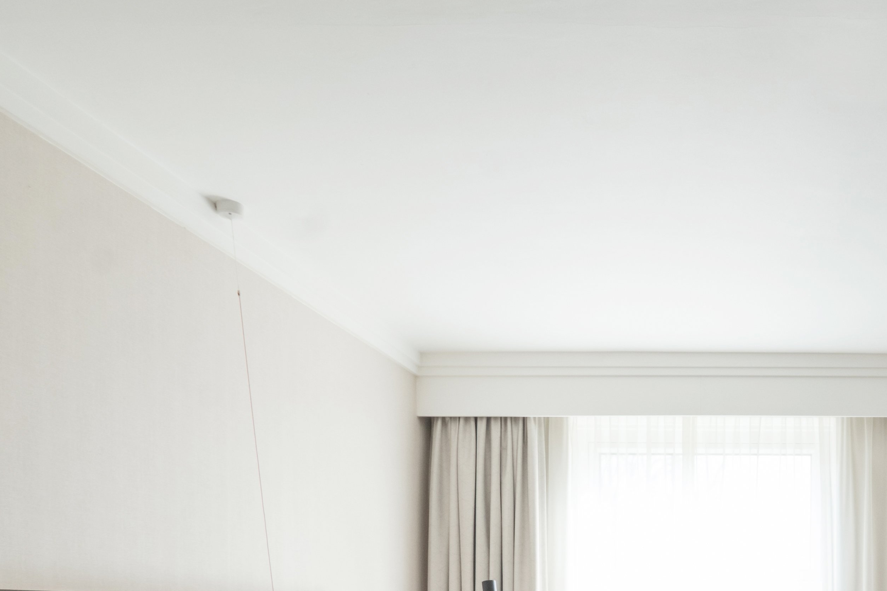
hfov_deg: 47.9
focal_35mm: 36
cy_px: 640
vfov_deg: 32.7
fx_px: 887
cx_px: 791
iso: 400
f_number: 14
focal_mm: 10
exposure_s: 1/8
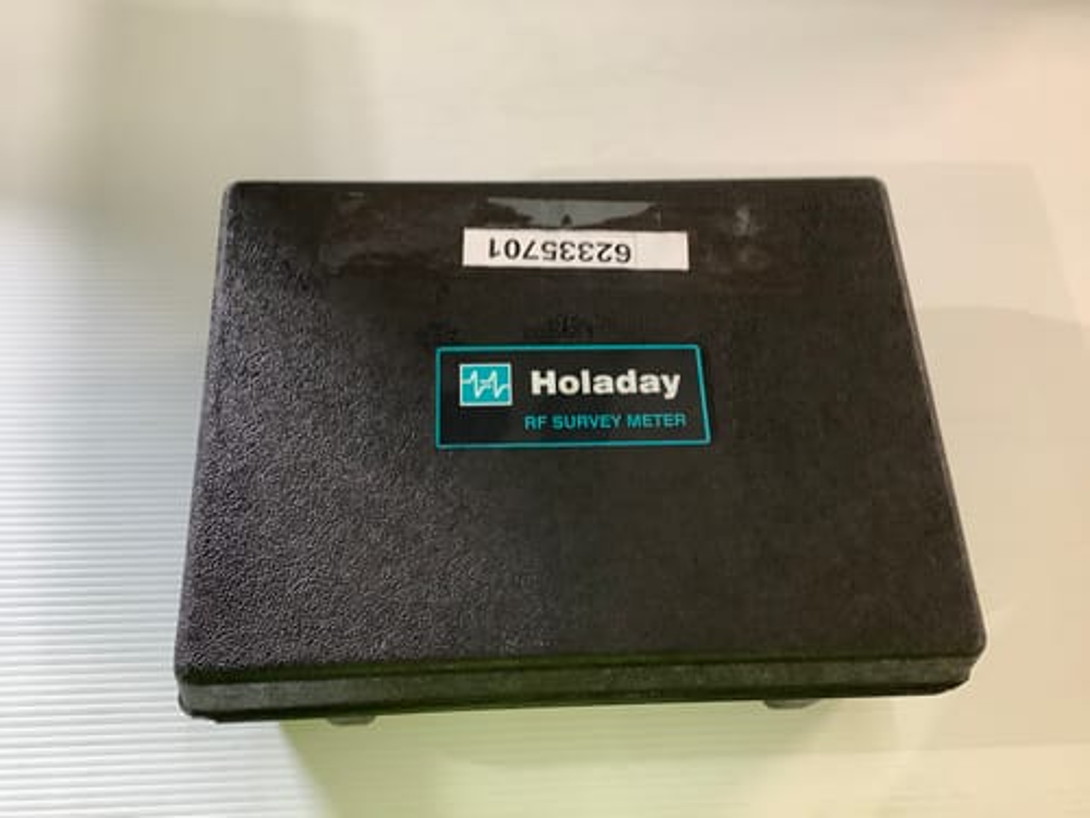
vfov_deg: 45.4
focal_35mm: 31
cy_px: 409
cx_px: 545
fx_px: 976
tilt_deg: -65.2
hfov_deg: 58.4
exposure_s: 1/50
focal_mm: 3.3
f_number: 2.4
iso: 320
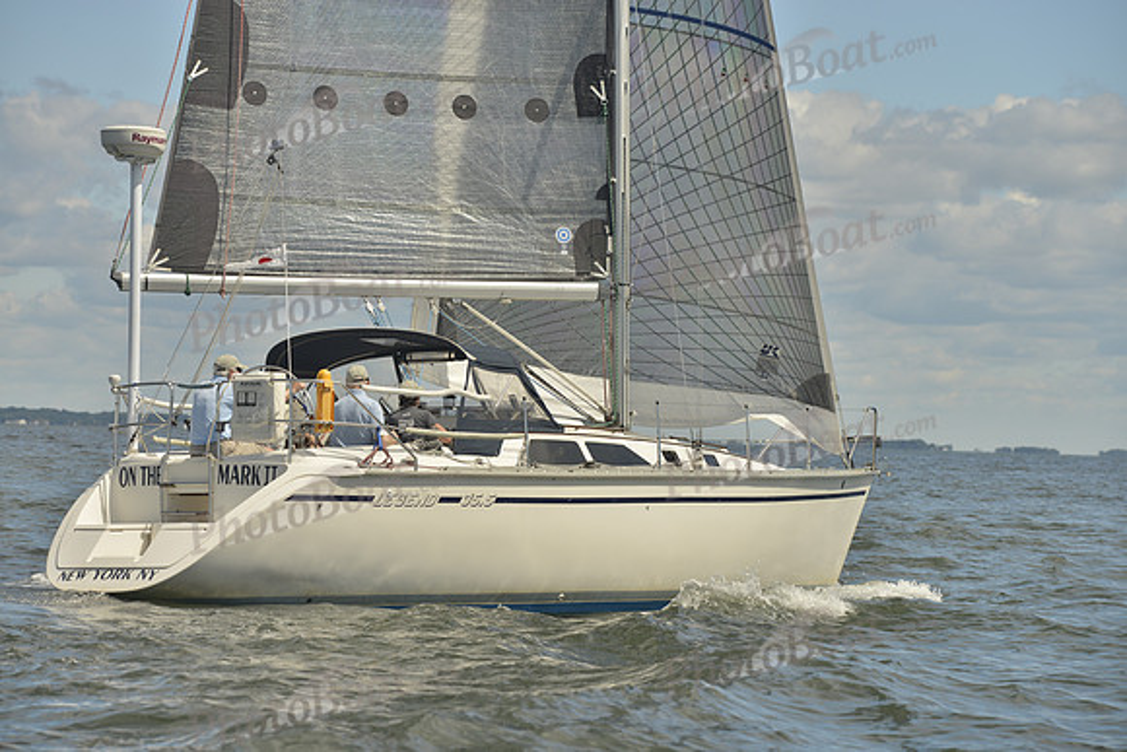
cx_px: 564
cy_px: 376
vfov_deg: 11.8
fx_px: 3632
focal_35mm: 116
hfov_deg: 17.6
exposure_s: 1/800
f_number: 7.1
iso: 200
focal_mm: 116
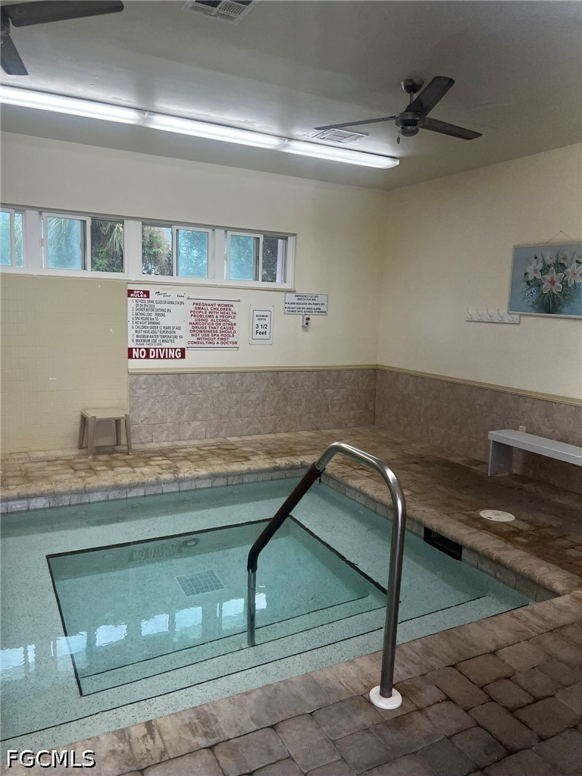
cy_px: 388
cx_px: 291
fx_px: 583
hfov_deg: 53.1
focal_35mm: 26
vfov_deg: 67.3
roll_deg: -2.8
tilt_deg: -8.3
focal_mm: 5.7
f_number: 1.5
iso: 64
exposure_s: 1/159
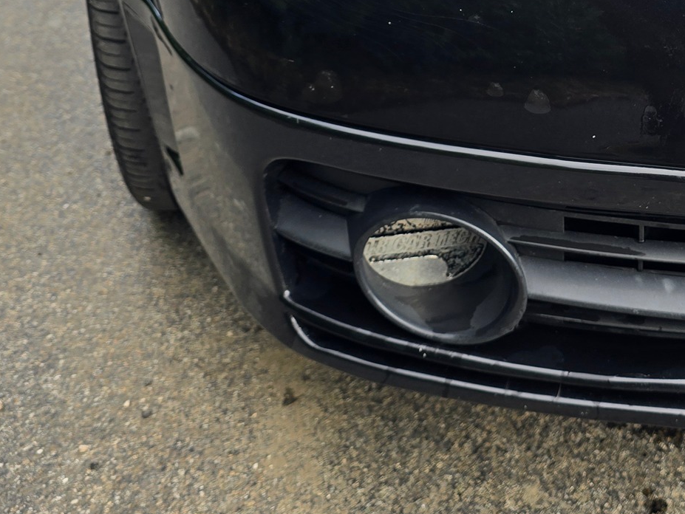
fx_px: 990
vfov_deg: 28.1
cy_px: 55
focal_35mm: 50
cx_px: 576
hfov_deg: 36.5
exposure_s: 1/180
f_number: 1.7
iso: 32
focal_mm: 6.3
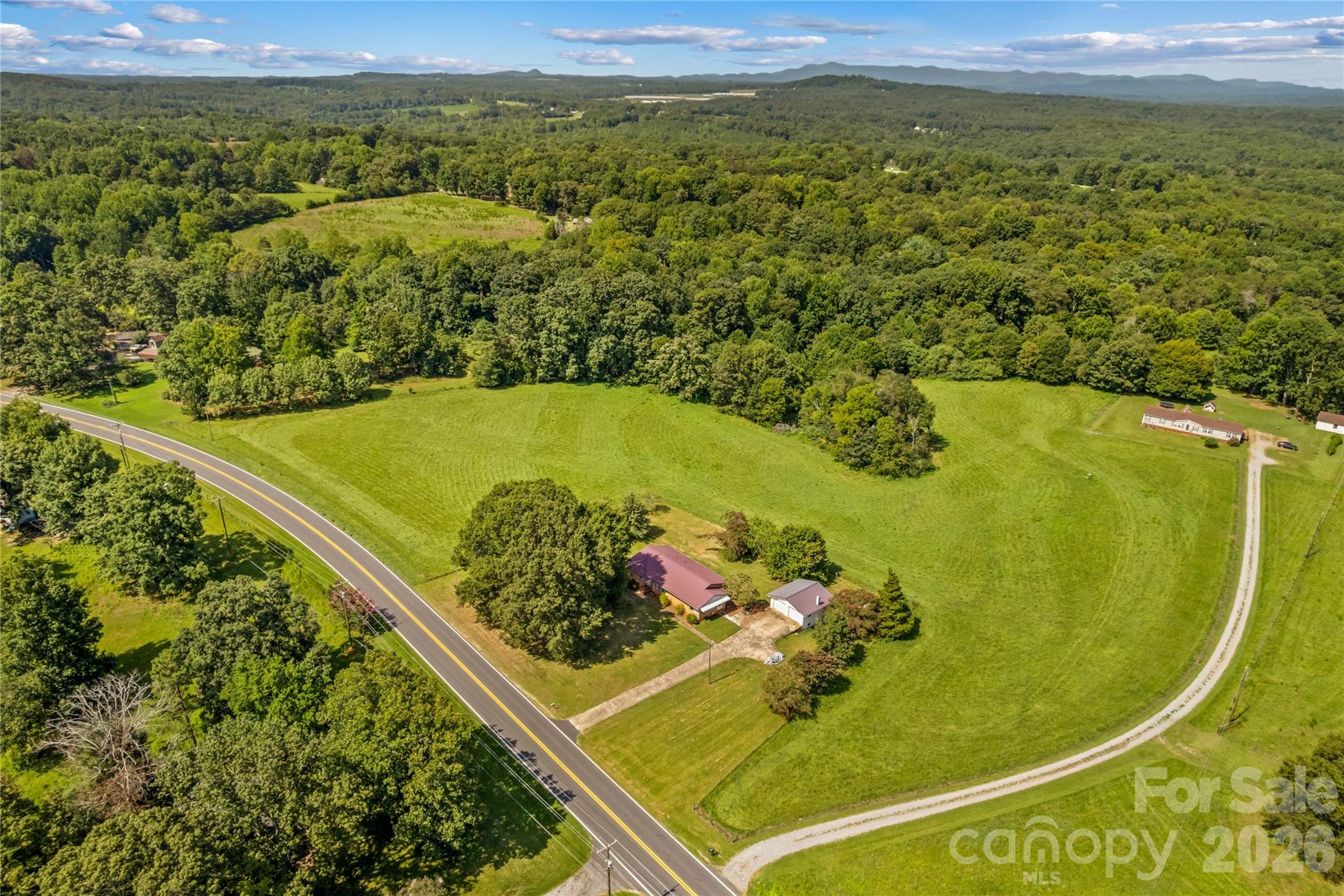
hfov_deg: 78.6
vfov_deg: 57.2
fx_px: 821
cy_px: 448
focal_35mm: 22
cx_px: 672
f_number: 2.8
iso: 100
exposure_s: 1/800
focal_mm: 8.38
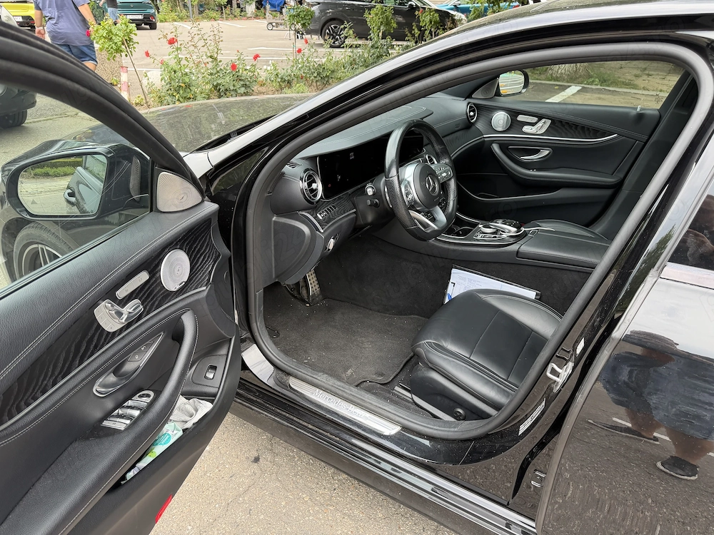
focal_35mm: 24
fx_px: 495
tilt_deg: -29.1
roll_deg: -0.6
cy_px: 268
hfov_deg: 71.6
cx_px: 357
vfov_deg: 56.8
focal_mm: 6.76
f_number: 1.78
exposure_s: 1/164
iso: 100
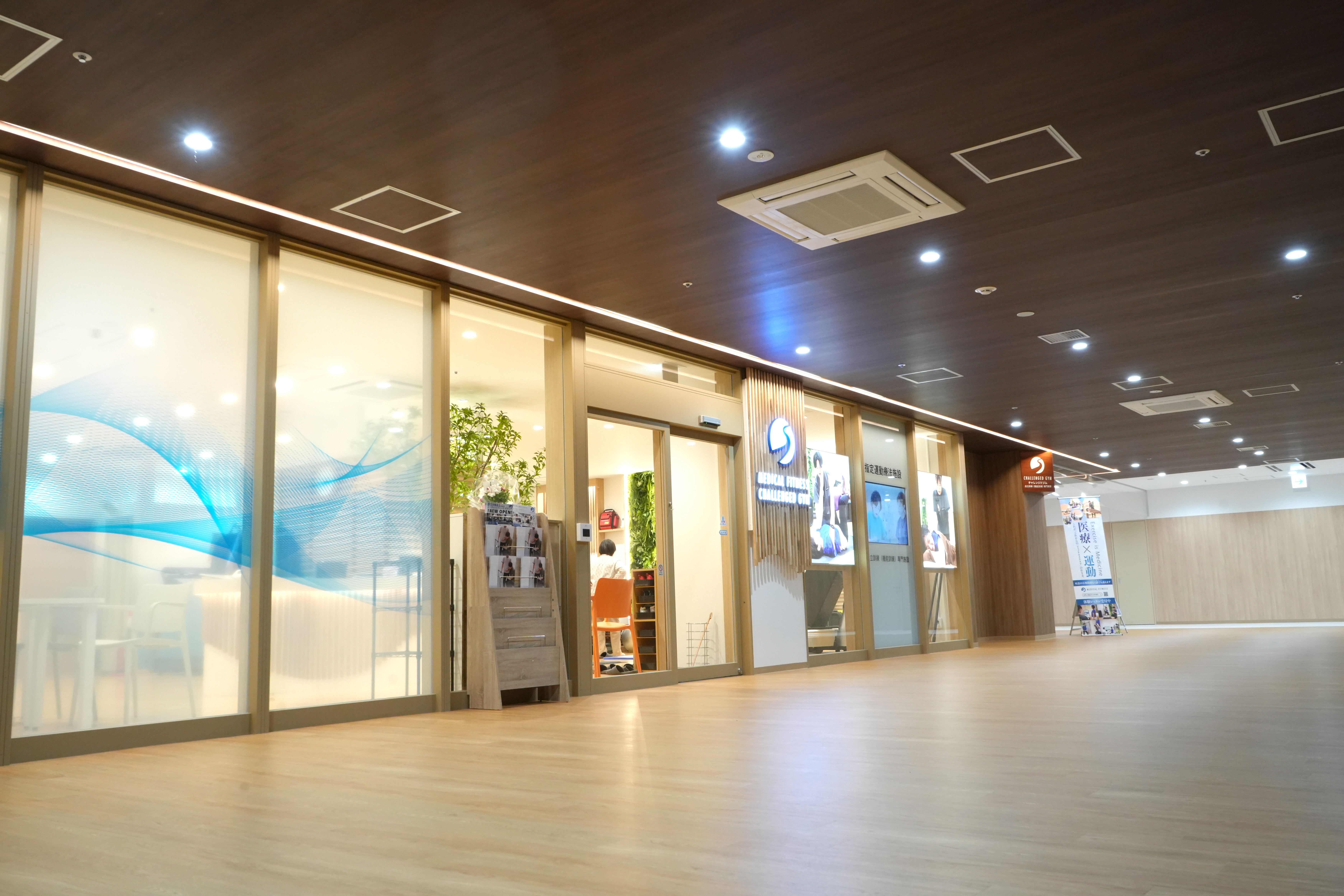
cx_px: 672
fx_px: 1045
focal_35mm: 28
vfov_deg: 46.4
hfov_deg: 65.5
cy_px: 448
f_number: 11
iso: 3200
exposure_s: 1/30
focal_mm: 28
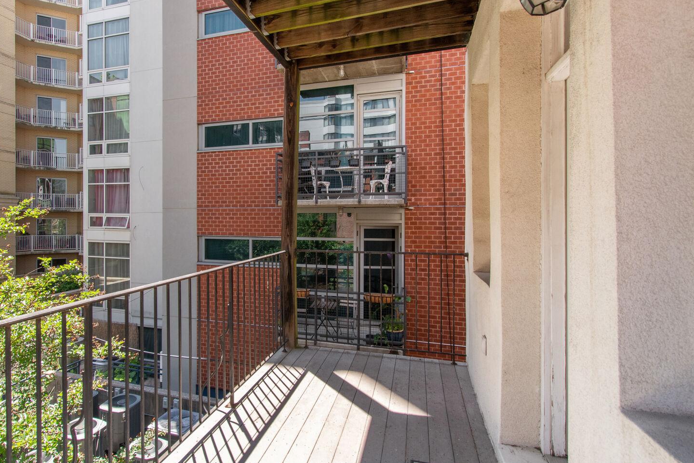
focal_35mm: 18
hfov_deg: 89.0
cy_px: 238
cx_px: 281
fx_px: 347
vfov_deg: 67.4
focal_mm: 10
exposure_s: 1/125
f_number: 9
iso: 200
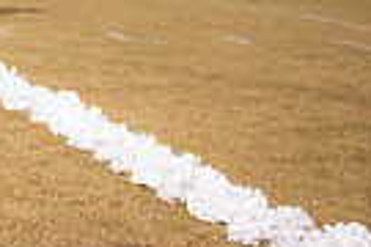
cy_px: 3
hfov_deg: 10.6
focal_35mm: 184
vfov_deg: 7.4
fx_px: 1896
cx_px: -267
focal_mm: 42
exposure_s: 1/250
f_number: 4
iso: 3200
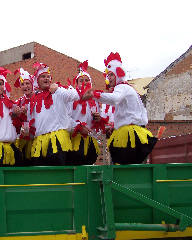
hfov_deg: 29.5
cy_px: 119
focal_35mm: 50
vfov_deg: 37.3
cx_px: 36
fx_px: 355
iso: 64
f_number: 2.8
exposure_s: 1/125
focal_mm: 6.3
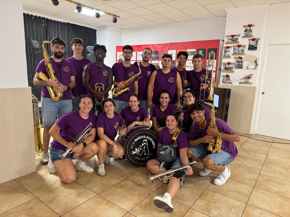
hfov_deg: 71.6
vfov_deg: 56.8
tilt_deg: -10.3
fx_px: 201
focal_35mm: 24
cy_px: 108
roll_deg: -1.3
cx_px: 145
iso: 640
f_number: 1.78
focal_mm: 6.76
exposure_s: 1/50
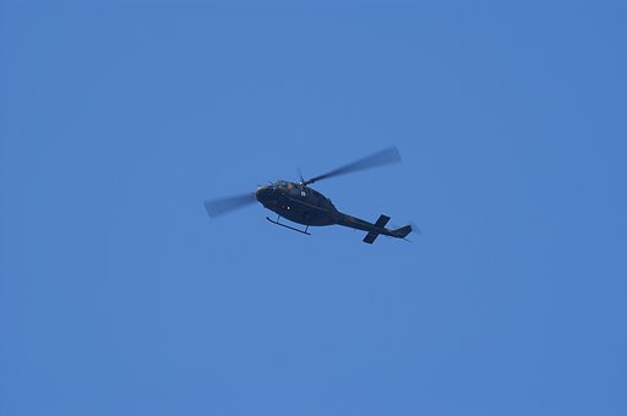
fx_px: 7827
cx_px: 314
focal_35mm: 450
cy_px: 208
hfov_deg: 4.6
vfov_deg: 3.0
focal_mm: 300
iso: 100
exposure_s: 1/125
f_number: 14
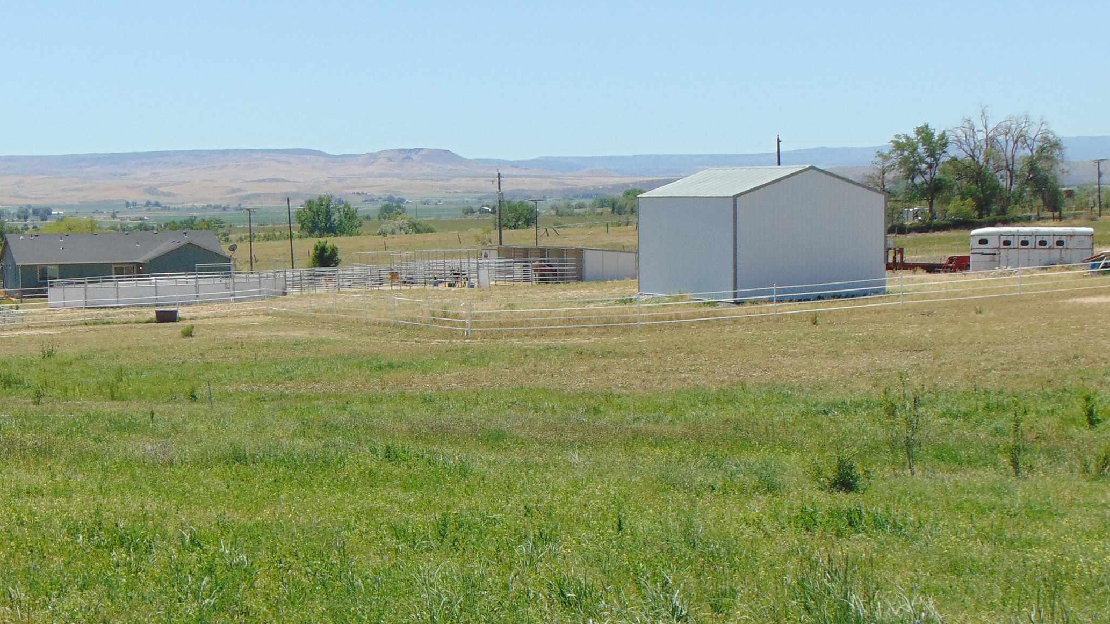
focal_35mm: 81
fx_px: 2384
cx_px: 439
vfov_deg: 14.8
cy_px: 489
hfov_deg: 26.2
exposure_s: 1/200
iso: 80
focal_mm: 9
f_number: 9
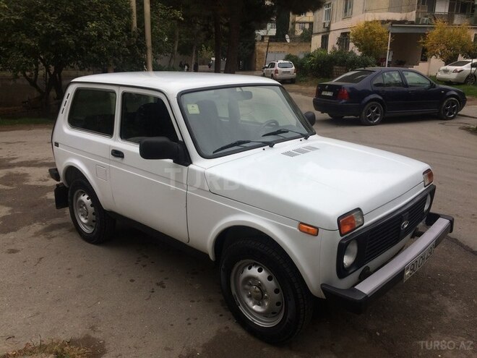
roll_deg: +0.2
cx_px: 238
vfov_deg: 48.2
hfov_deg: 61.7
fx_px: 400
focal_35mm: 29
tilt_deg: -18.0
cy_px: 179
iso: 32
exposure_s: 1/494
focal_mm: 4.15
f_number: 2.2
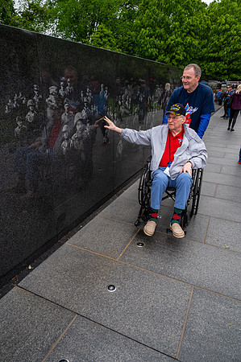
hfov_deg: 53.0
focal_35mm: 24
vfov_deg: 73.8
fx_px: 242
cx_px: 120
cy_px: 181
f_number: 8
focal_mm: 24
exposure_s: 1/640
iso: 1600
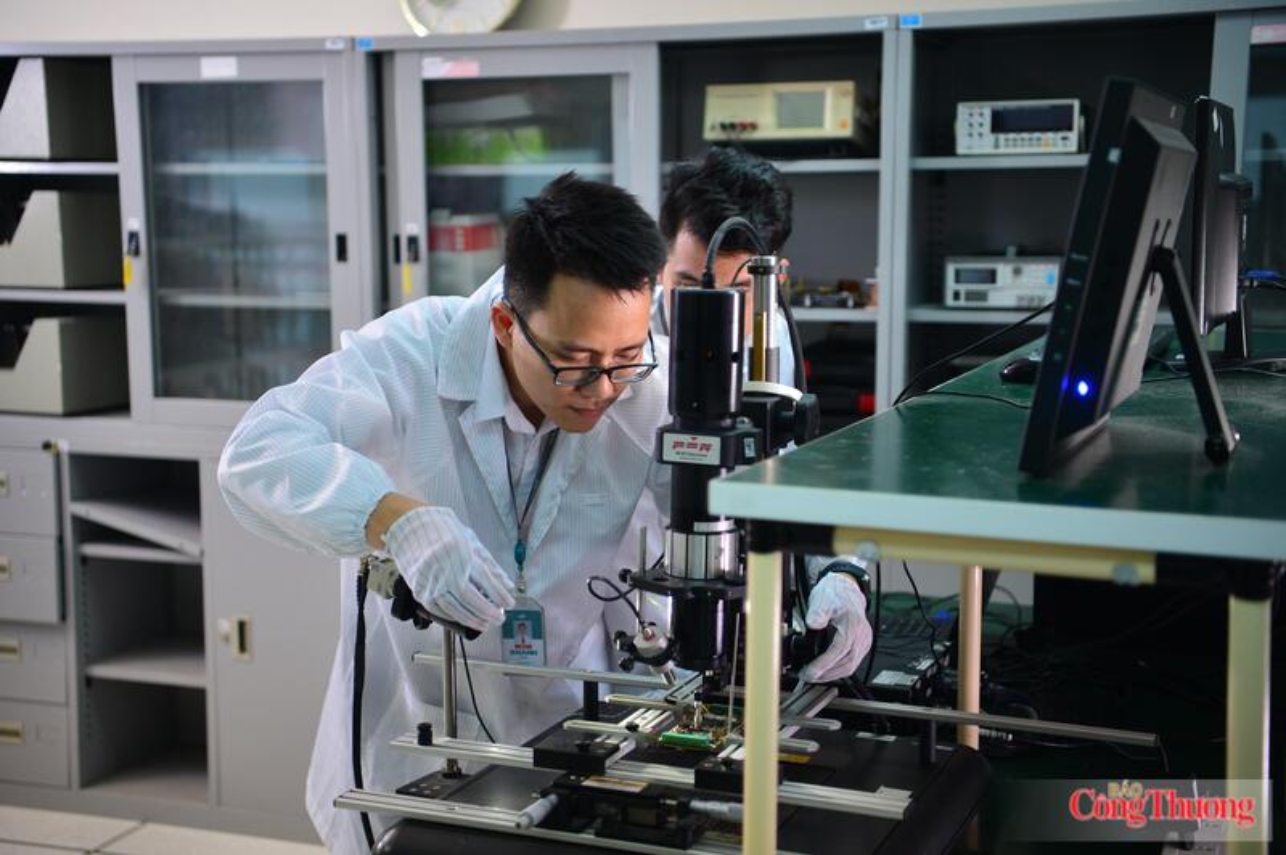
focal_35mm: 50
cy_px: 428
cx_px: 643
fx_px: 1785
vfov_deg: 26.9
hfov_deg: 39.6
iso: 1600
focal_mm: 50
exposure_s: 1/500
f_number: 2.8
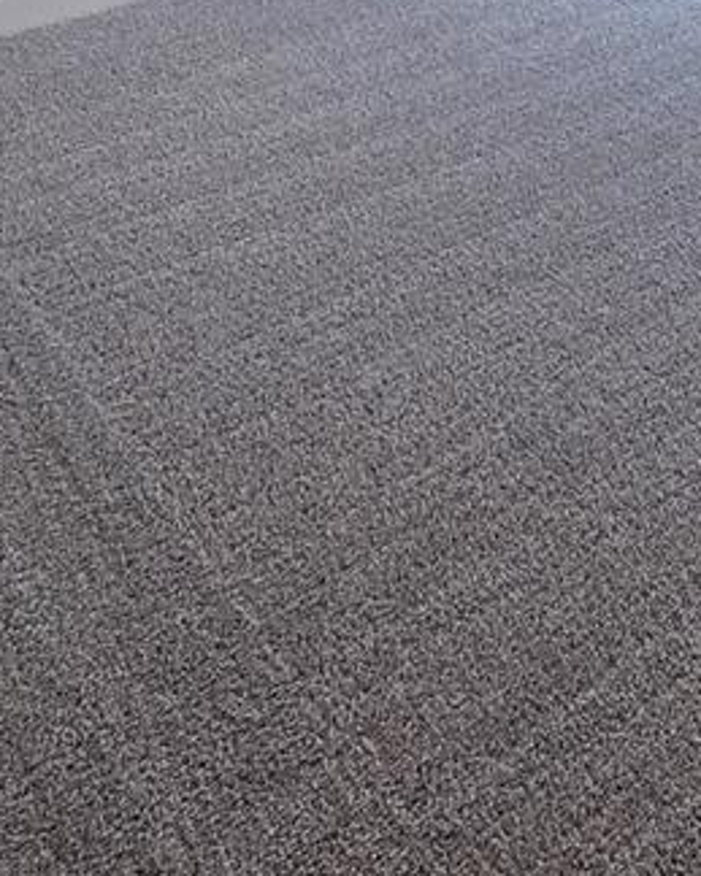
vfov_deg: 31.1
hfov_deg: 31.3
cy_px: -254
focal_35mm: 47
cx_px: 549
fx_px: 1219
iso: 200
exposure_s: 1/120
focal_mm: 2.2
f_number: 2.2
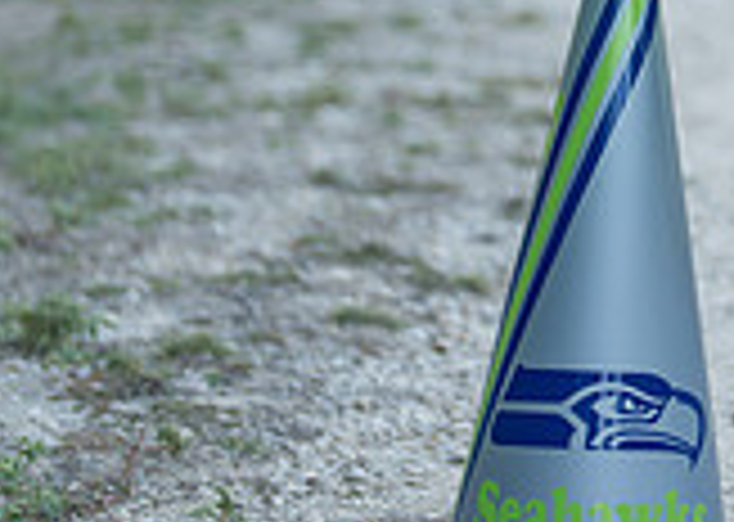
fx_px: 4372
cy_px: -139
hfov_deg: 9.4
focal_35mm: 210
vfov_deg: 6.8
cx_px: 972
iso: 100
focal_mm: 50
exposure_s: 1/1000
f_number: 1.2
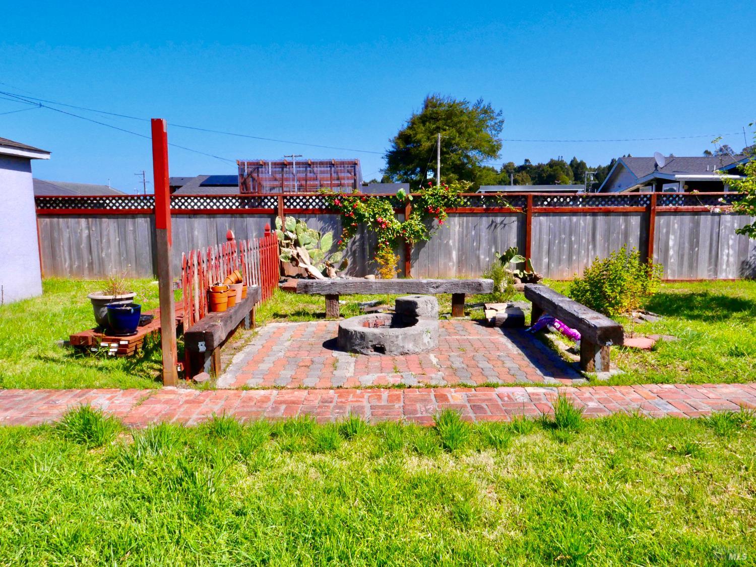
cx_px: 378
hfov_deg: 71.6
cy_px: 284
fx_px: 524
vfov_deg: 56.8
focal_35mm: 24
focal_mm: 10.9
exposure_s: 1/500
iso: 1600
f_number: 16
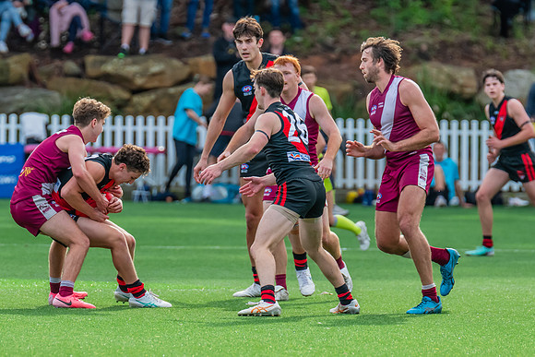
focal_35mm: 638
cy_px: 267
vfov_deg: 2.2
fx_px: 9480
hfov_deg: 3.2
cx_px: 94
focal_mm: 380
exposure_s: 1/1250
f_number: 5.6
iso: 800
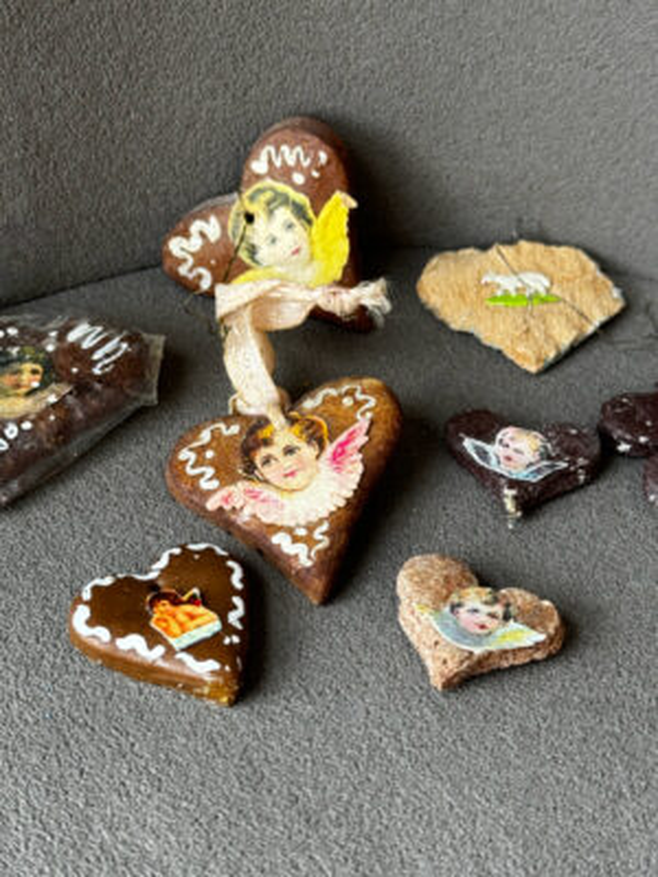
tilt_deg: -42.3
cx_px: 329
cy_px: 438
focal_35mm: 48
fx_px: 1217
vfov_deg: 39.7
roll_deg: -2.1
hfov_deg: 30.3
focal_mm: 6.76
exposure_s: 1/121
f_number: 1.78
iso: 80
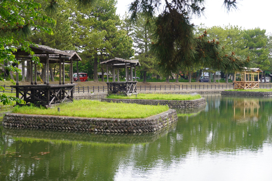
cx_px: 136
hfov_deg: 34.2
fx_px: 442
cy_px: 90
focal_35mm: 58
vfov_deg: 23.2
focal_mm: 39
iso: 100
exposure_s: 1/60
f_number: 6.3
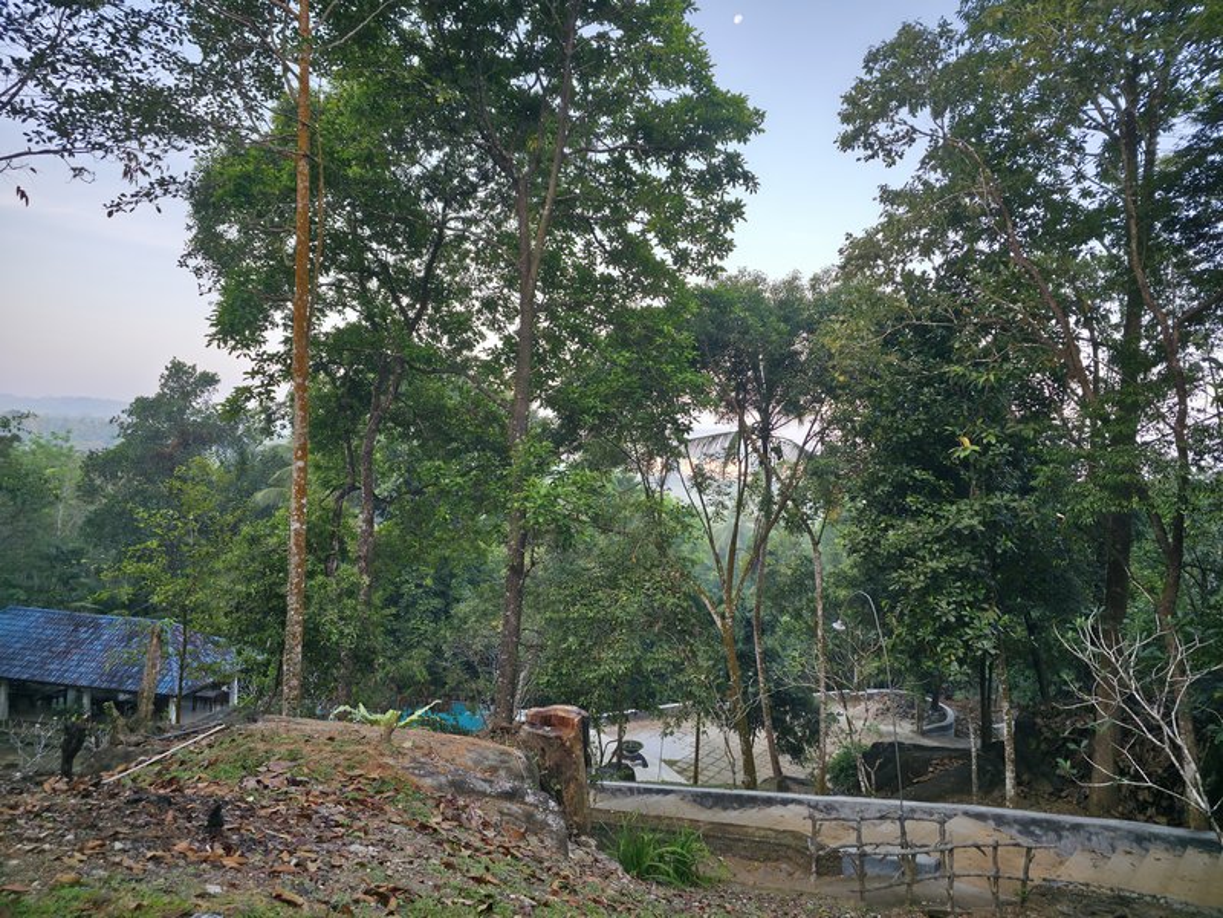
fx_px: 813
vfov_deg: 58.9
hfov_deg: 73.9
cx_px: 612
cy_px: 459
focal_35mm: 23
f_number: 1.7
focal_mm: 6.3
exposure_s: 1/180
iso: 40
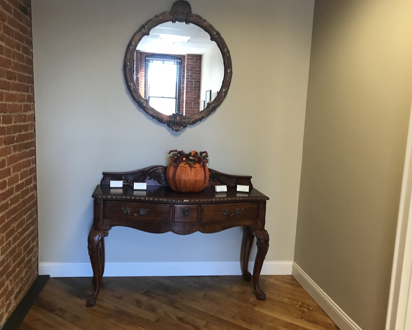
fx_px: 366
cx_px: 192
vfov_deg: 48.5
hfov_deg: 58.7
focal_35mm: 30
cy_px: 169
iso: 40
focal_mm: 3.99
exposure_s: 1/20
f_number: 1.8
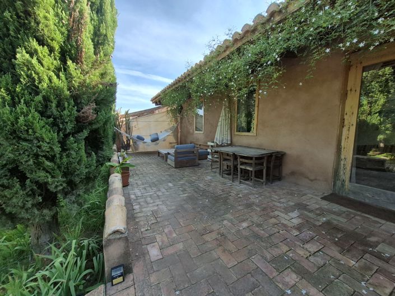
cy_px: 148
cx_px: 198
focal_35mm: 13
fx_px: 148
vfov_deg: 89.9
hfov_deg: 106.2
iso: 50
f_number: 2.2
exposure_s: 1/576
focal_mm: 1.74
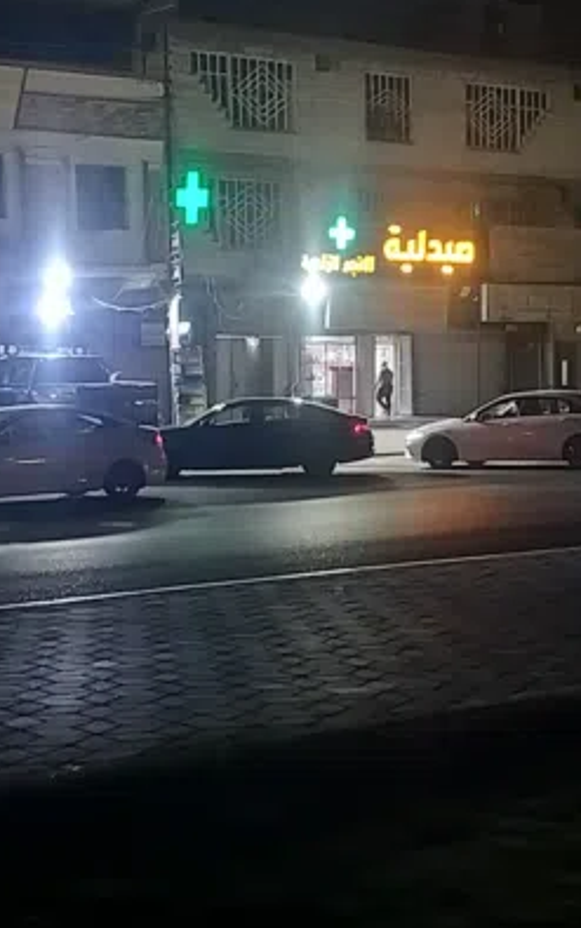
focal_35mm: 29
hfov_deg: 43.2
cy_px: 465
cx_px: 296
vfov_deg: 64.6
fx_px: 734
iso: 400
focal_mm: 3.93
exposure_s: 1/25
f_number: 1.7
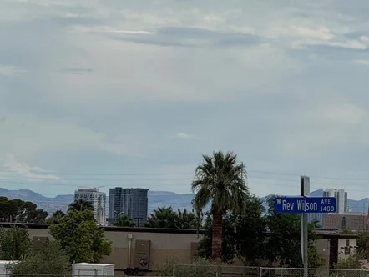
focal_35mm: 278
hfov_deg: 7.1
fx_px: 2965
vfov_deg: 5.3
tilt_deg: +2.1
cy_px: 73
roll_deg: -2.1
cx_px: 334
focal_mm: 15.66
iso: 50
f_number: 2.8
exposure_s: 1/4651
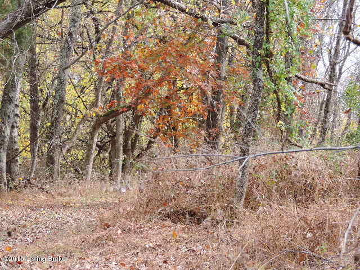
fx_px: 1508
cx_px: 180
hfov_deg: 13.6
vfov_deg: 10.2
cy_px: 135
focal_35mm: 145
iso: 160
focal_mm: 25.8
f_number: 4.4
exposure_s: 1/125
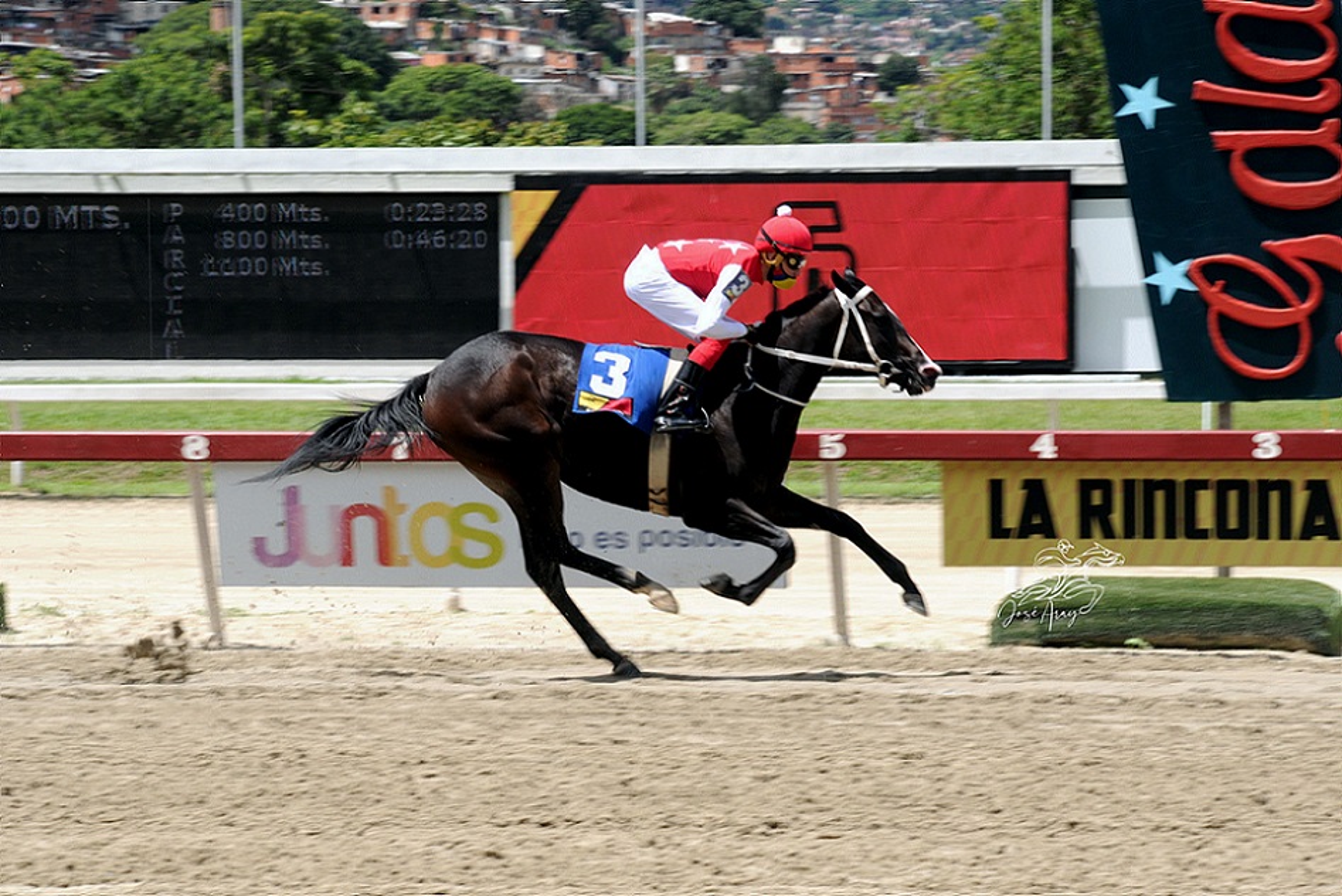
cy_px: 448
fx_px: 6152
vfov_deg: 8.3
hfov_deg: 12.4
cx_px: 671
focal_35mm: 165
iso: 320
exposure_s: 1/320
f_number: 13
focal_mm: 110
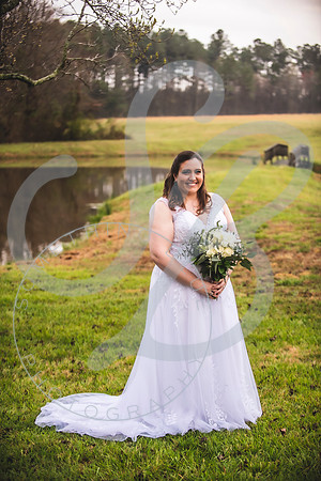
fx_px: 936
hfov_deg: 19.5
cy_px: 240
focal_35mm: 70
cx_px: 160
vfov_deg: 28.8
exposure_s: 1/320
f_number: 2.8
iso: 320
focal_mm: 70
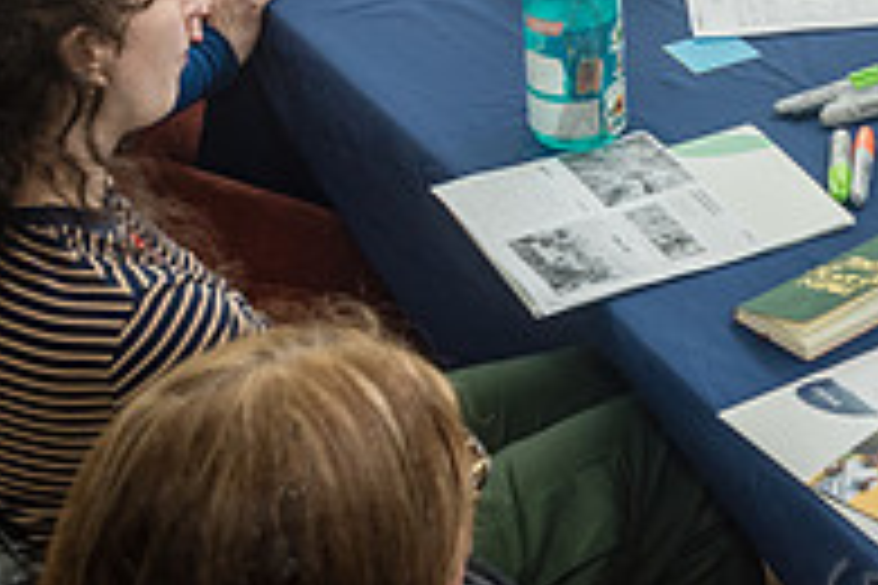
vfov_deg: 12.8
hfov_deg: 18.2
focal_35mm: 104
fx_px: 2536
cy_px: -155
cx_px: 1162
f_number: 5.6
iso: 1250
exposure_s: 1/200
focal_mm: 35
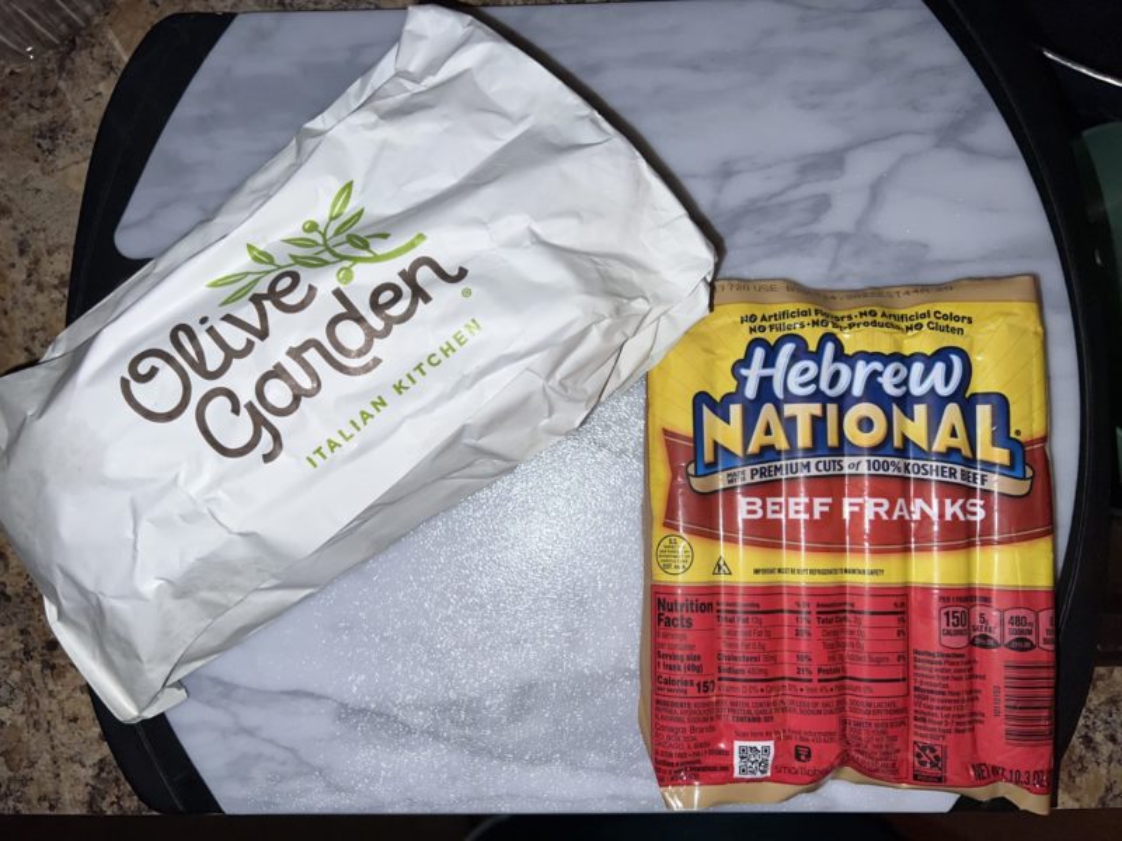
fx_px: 843
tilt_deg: -85.7
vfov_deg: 53.1
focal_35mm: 26
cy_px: 420
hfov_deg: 67.3
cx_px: 561
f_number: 1.5
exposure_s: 1/74
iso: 32
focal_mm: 5.7
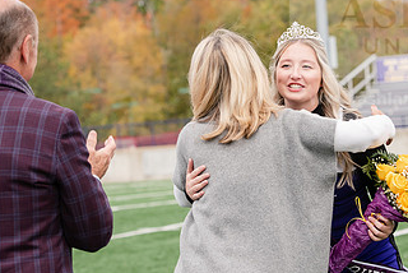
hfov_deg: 12.6
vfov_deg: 8.4
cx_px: 251
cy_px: 126
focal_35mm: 163
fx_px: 1849
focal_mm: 90
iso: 320
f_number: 5
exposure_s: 1/640
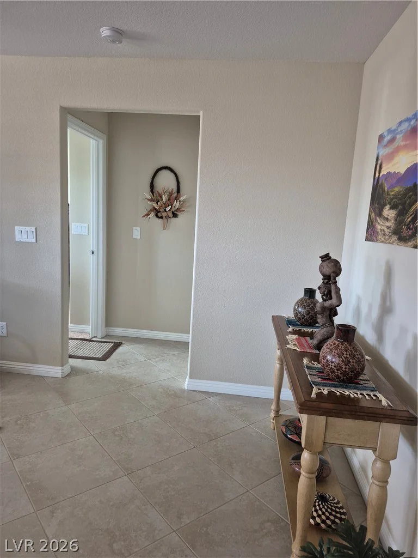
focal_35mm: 23
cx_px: 209
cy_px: 279
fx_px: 370
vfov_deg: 73.9
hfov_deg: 58.9
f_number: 1.8
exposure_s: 1/60
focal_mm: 5.4
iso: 640
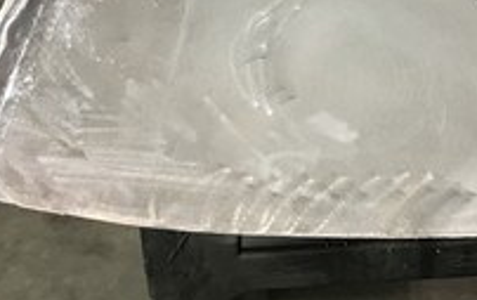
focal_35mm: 66
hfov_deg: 30.2
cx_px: 387
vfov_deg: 18.5
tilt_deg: -33.5
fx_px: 859
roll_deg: -1.7
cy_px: -83
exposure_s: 1/20
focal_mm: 3.99
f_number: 1.8
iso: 40
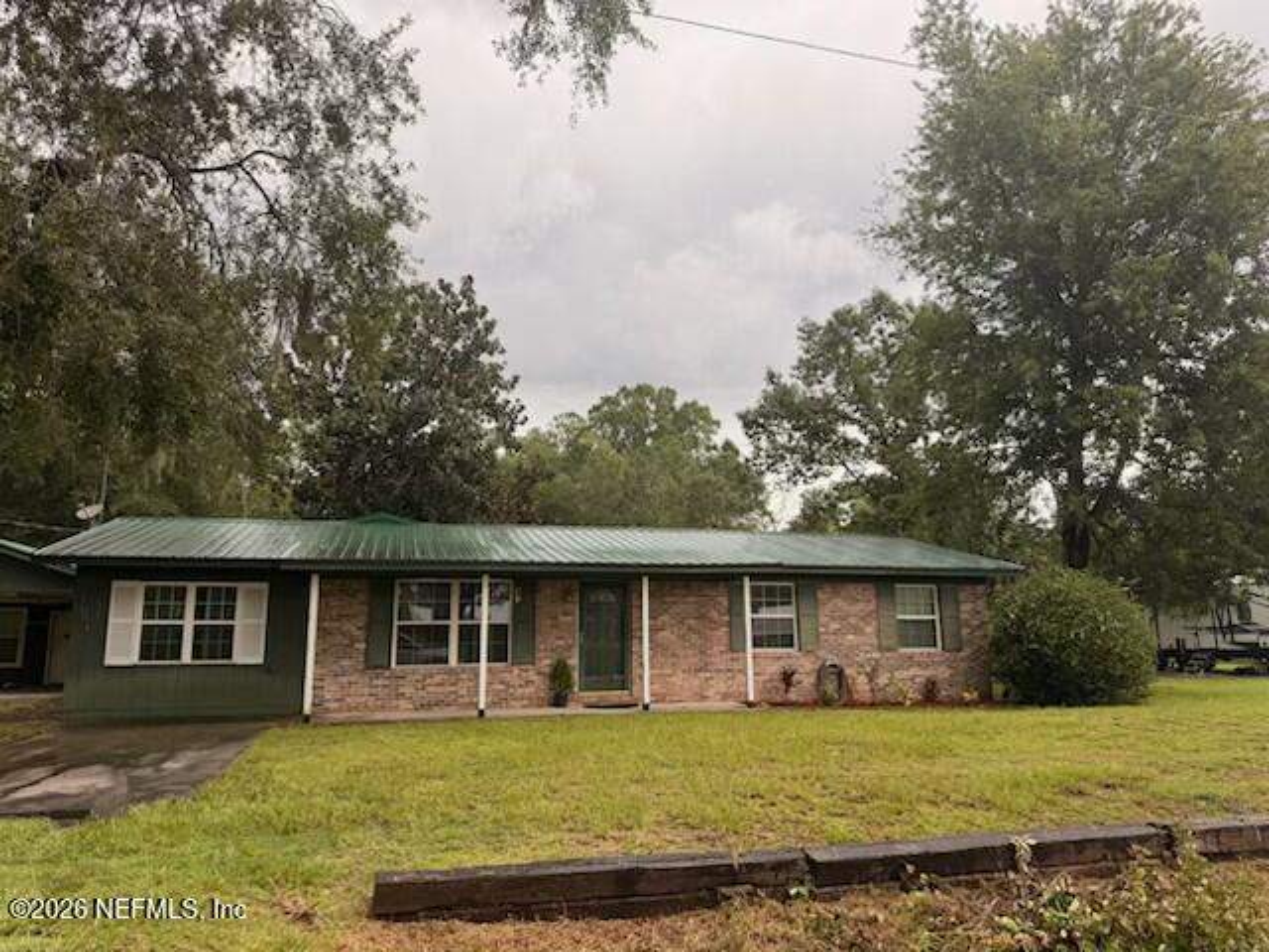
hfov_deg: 71.6
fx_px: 880
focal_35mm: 24
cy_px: 476
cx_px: 634
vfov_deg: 56.8
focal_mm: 6.76
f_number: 1.78
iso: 80
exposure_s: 1/372
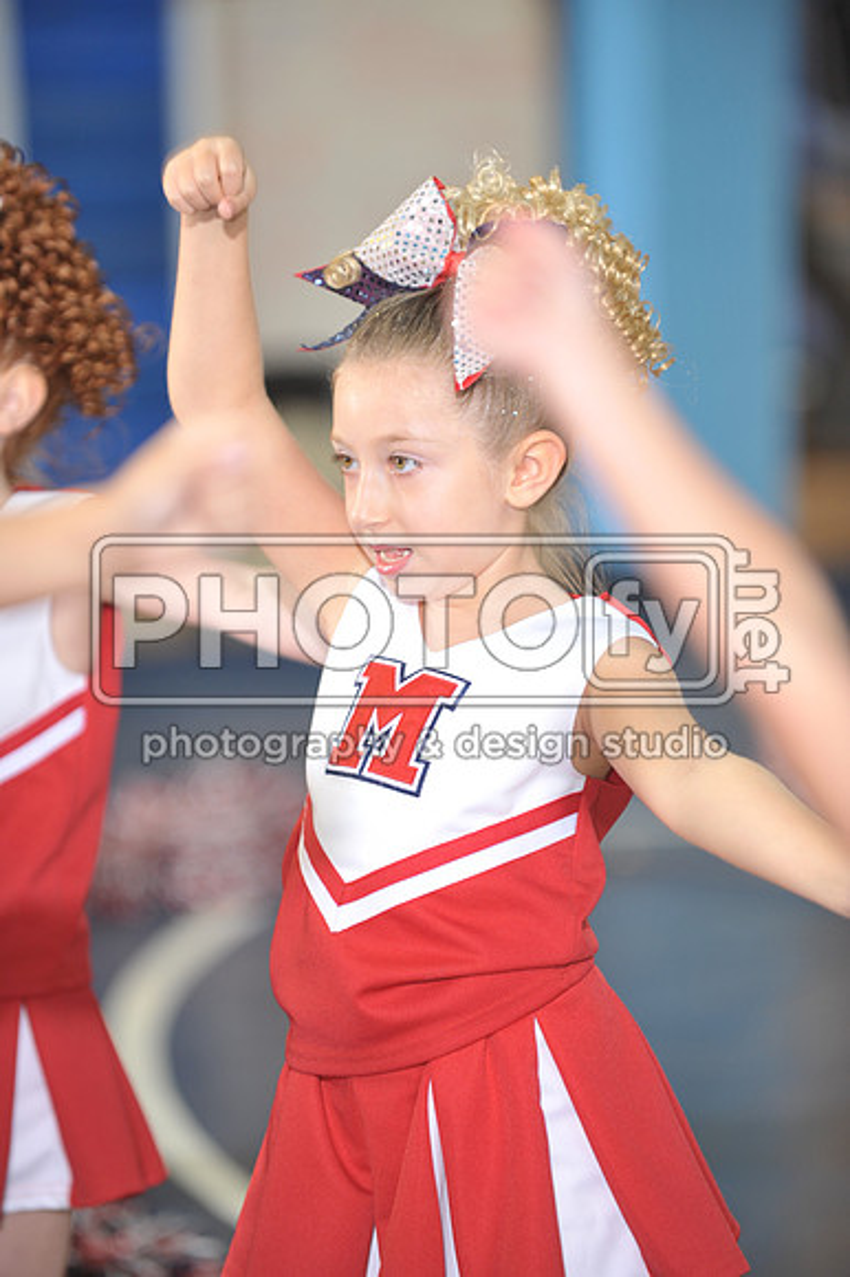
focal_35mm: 200
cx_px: 425
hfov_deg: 6.9
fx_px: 7091
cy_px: 638
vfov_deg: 10.3
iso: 500
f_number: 2.8
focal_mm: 200
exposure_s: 1/100
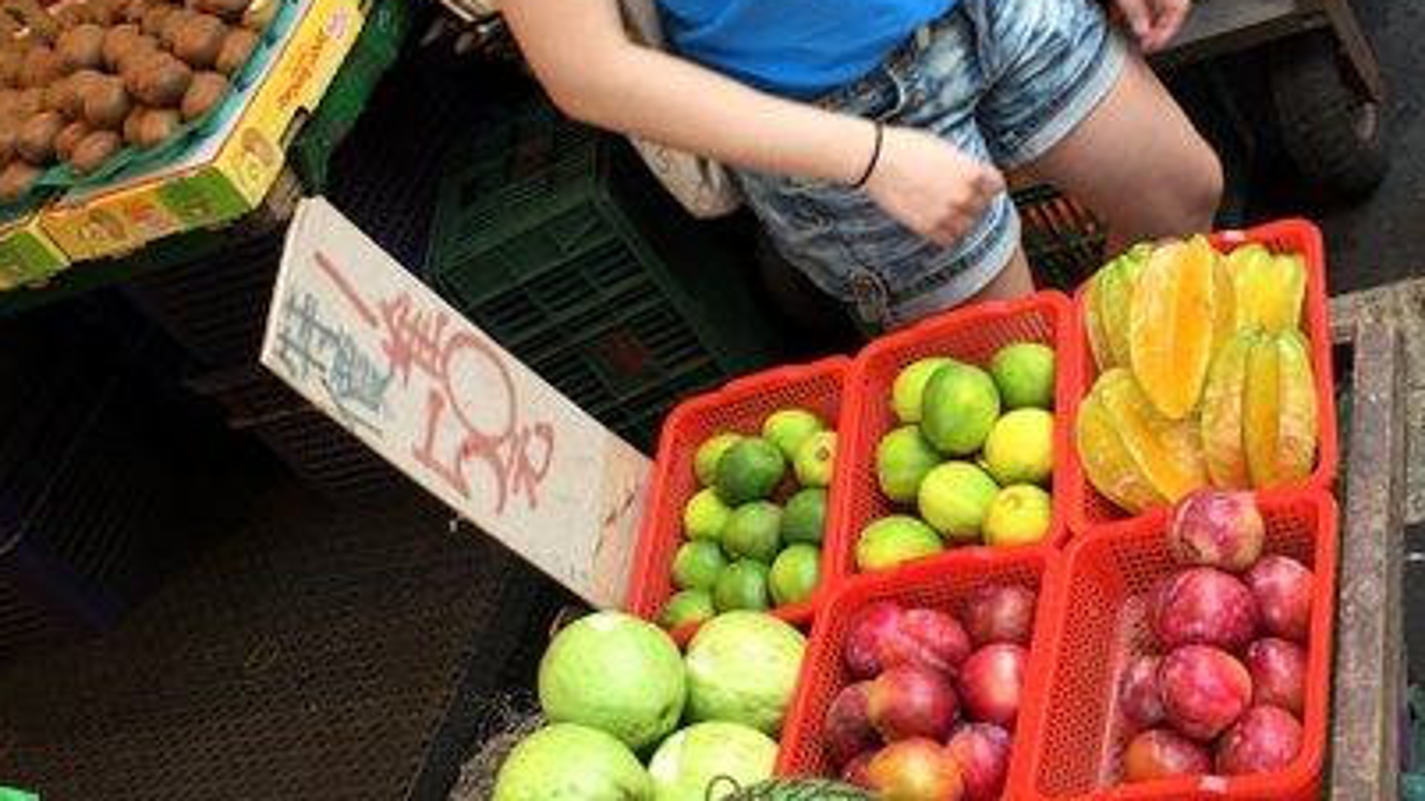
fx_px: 2078
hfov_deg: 37.8
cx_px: 778
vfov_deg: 21.8
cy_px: 340
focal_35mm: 55
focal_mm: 4.15
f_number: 2.2
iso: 32
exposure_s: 1/60
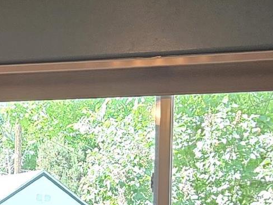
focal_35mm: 146
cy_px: 204
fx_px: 1151
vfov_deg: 10.1
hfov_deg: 13.2
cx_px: -46
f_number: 1.8
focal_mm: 5.4
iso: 400
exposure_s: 1/120
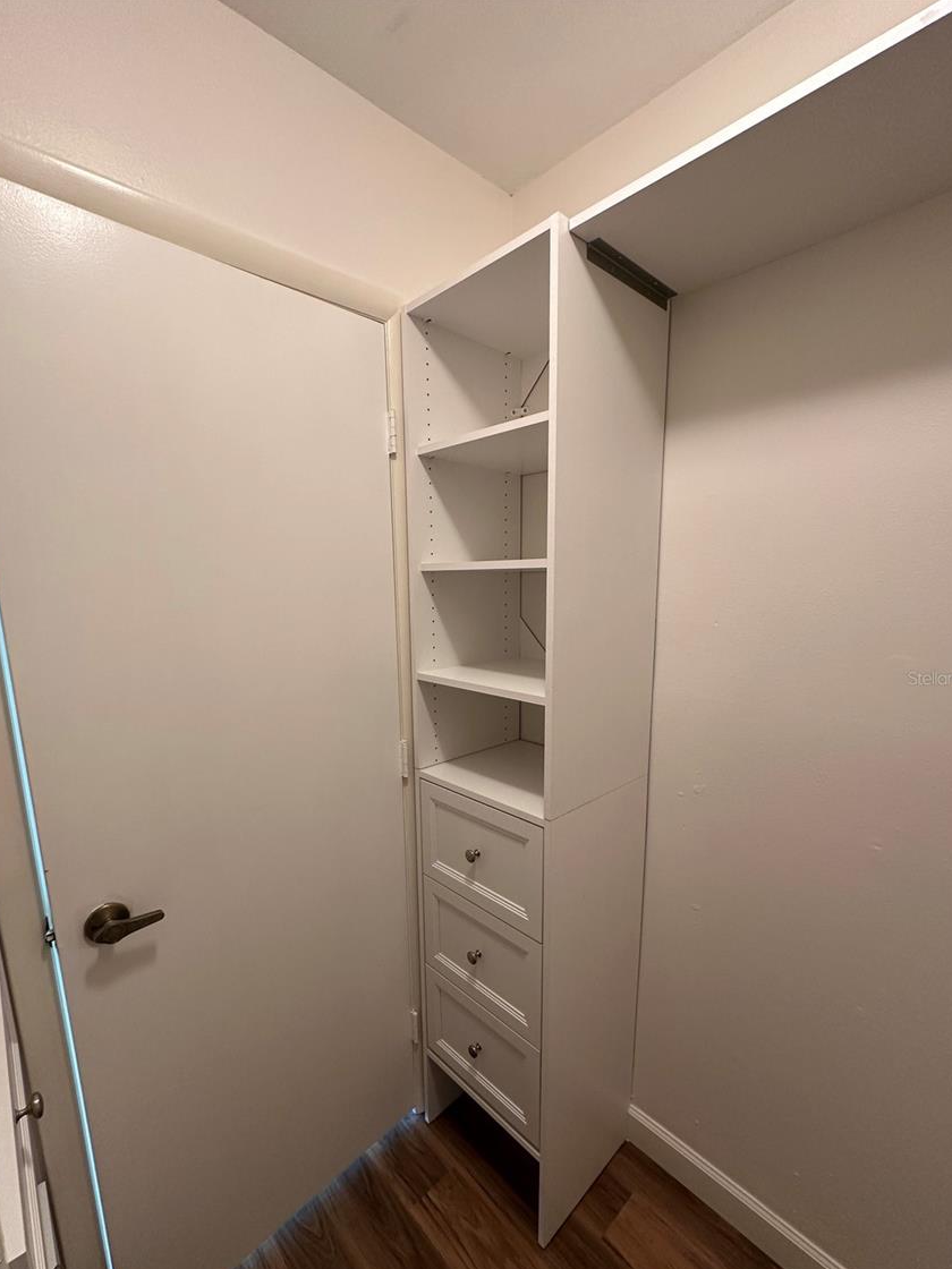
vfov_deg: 98.0
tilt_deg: -10.3
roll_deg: +0.2
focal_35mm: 15
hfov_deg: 81.7
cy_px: 678
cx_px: 478
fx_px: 550
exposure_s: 1/60
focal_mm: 2.22
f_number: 2.2
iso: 160
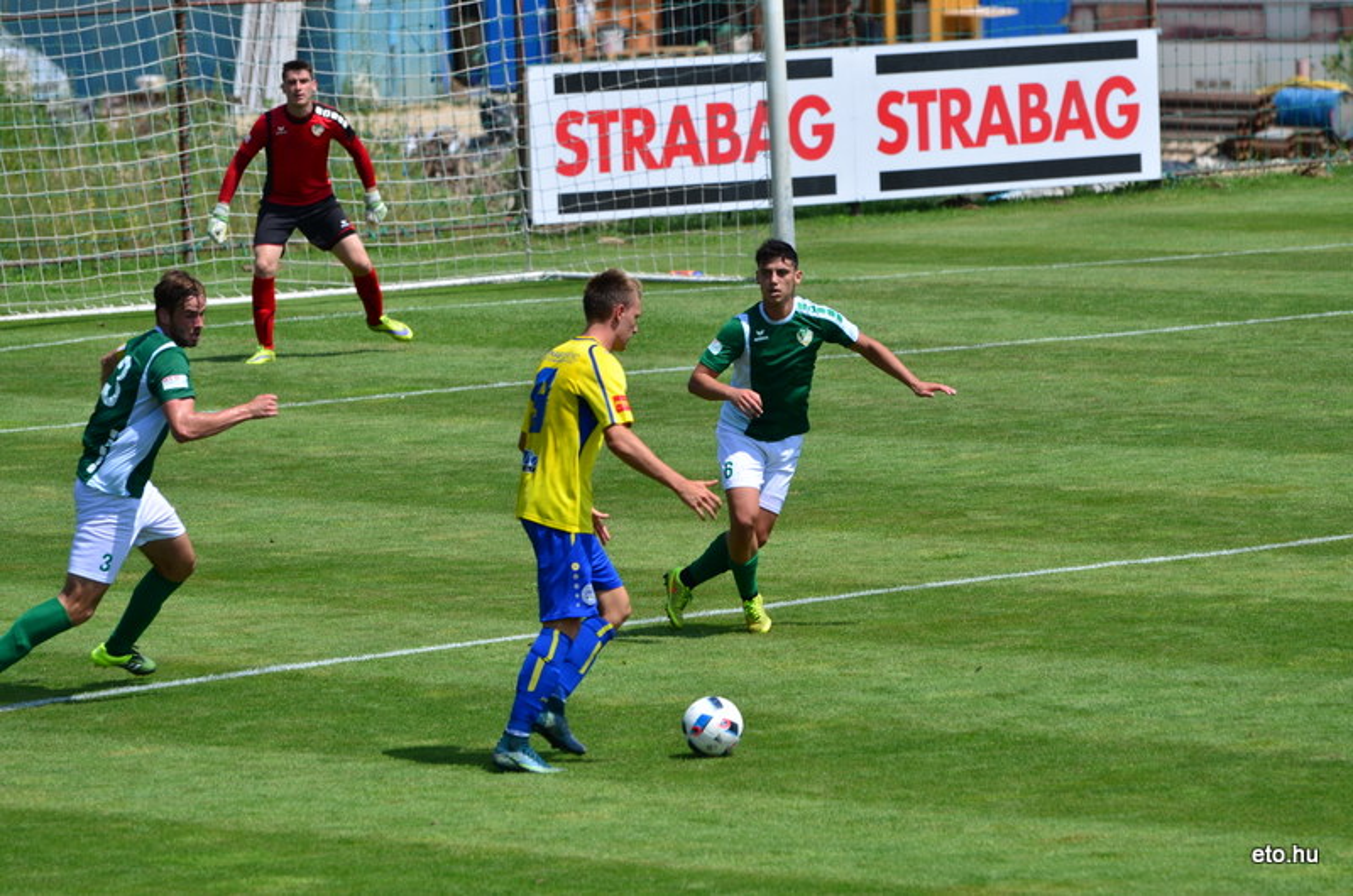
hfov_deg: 6.6
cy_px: 448
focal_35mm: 315
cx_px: 676
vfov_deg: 4.3
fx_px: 11815
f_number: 5.3
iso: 100
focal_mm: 210
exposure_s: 1/1000
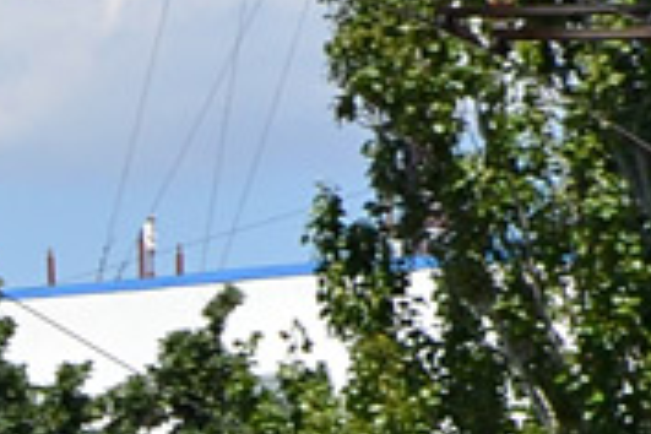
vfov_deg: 2.8
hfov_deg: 4.1
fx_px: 8842
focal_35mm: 489
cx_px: -908
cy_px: 1214
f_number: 8
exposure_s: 1/400
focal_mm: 48
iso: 160
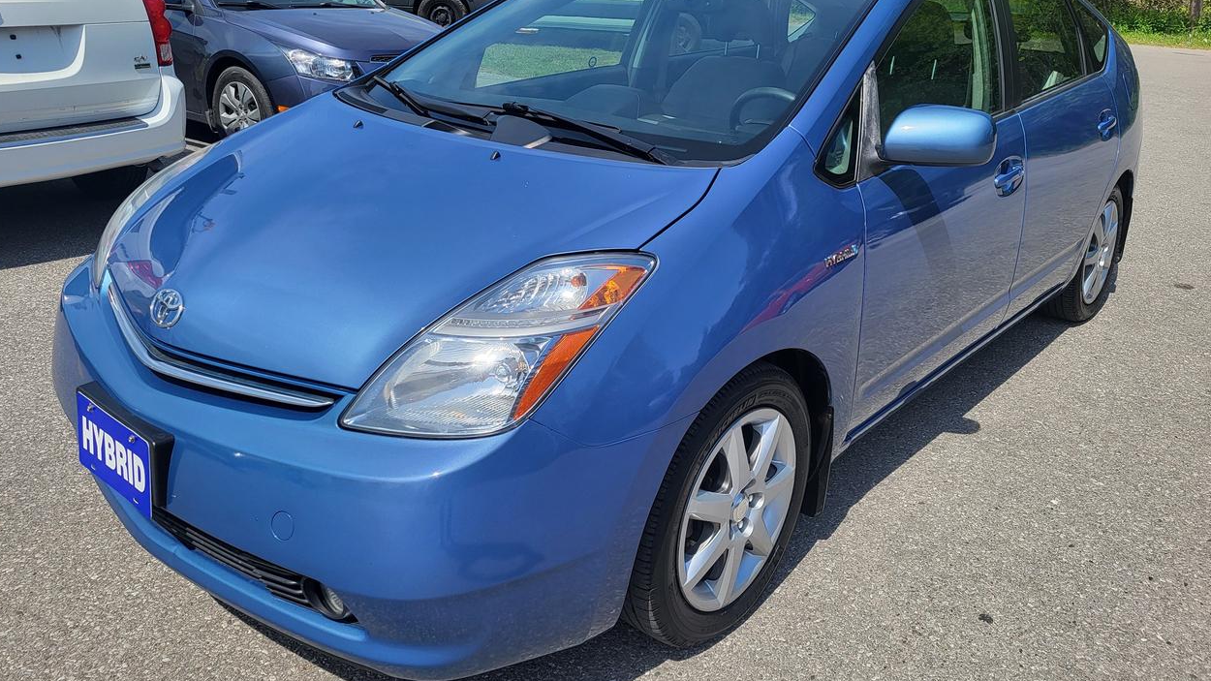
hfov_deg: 66.1
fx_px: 931
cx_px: 606
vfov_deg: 40.0
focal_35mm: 29
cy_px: 273
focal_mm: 5.4
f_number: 1.8
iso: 40
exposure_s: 1/2151
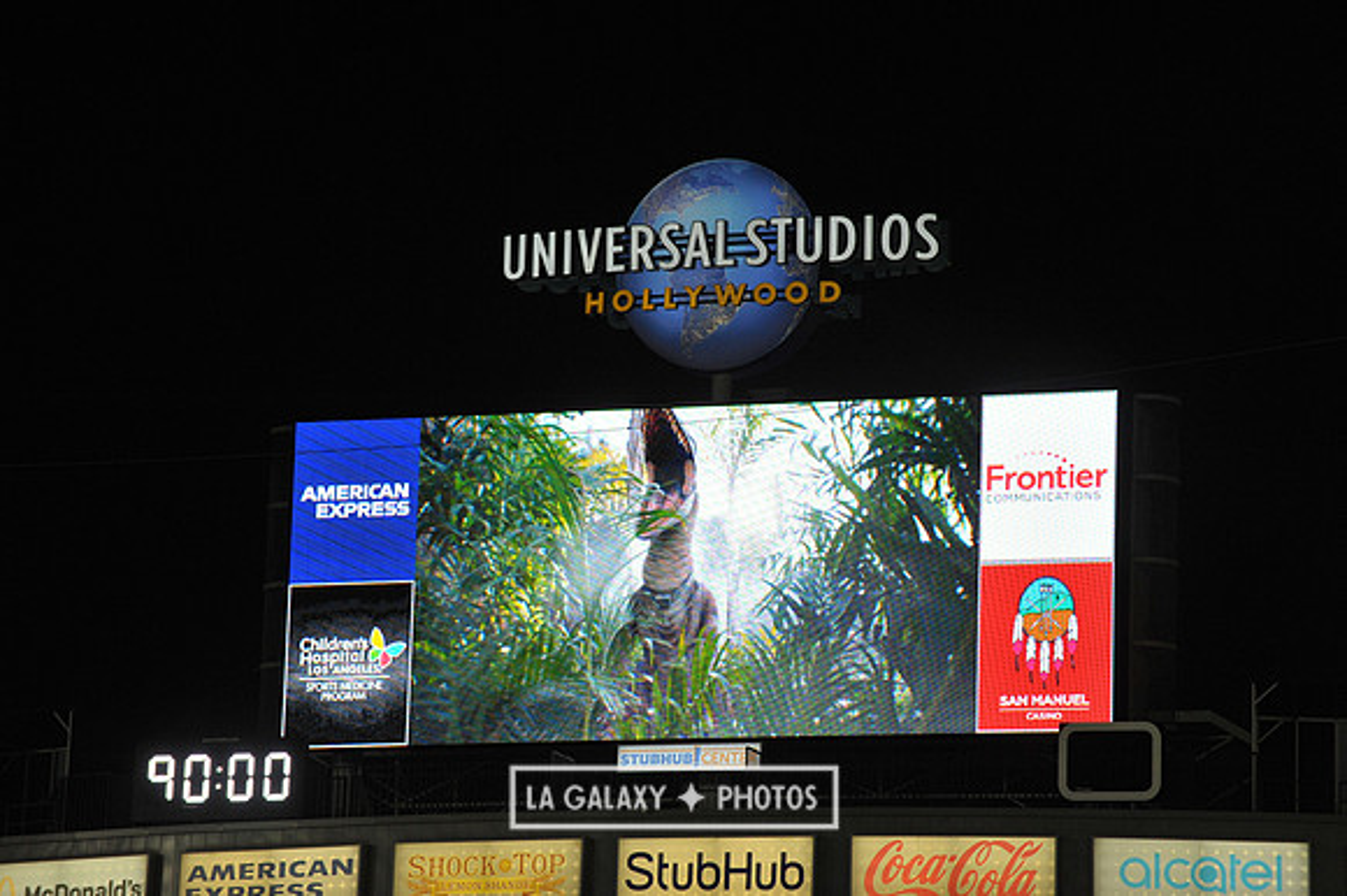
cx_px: 674
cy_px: 448
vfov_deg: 7.6
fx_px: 6731
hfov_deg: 11.4
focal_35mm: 180
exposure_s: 1/320
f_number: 9
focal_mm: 180
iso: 1600
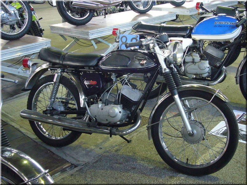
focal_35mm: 46
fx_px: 328
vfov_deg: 31.5
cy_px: 92
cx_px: 124
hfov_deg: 41.2
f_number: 3.5
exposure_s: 1/10
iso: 200
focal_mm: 7.5
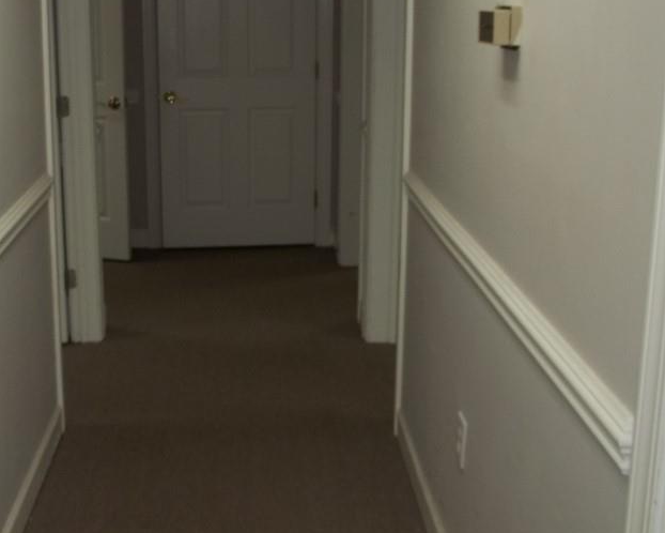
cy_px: 212
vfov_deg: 28.6
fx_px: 1043
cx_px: 221
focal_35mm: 53
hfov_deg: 35.0
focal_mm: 5.9
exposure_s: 1/30
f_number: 3.3
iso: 64
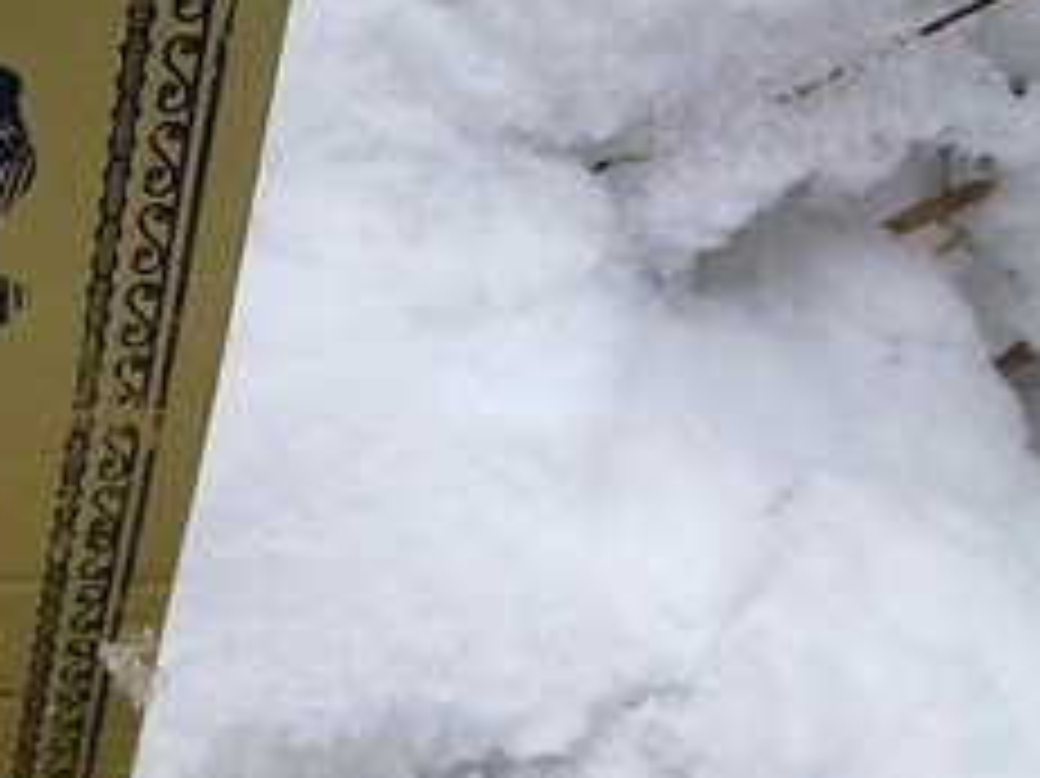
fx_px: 2703
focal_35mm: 90
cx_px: -720
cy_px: 468
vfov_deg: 16.4
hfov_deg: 18.2
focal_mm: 4.25
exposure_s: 1/349
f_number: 1.8
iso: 32
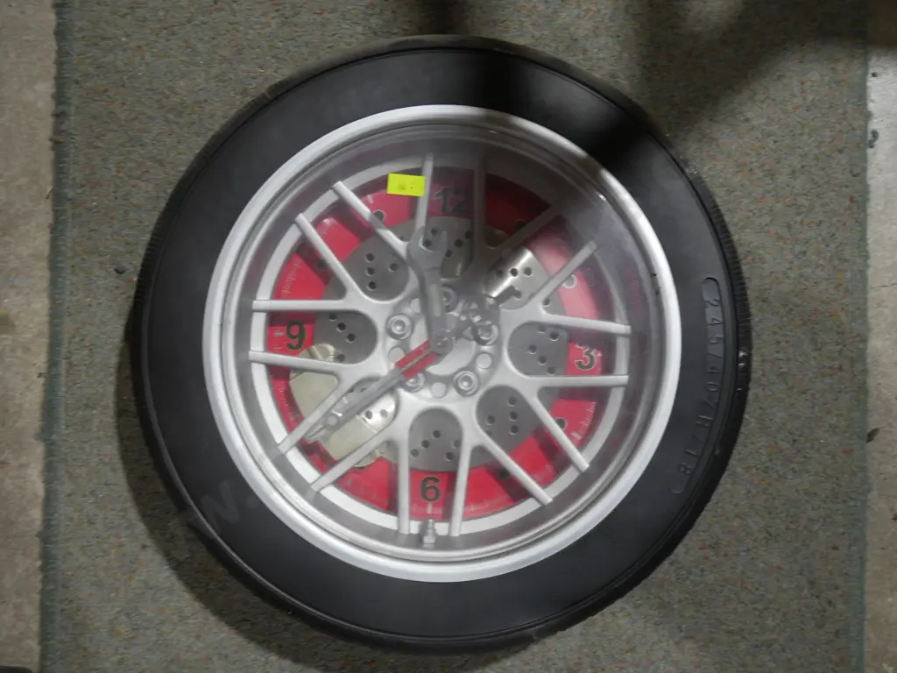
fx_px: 1140
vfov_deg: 32.9
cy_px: 336
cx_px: 448
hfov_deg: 42.9
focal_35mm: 44
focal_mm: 22
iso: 400
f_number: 4.7
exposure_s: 1/60
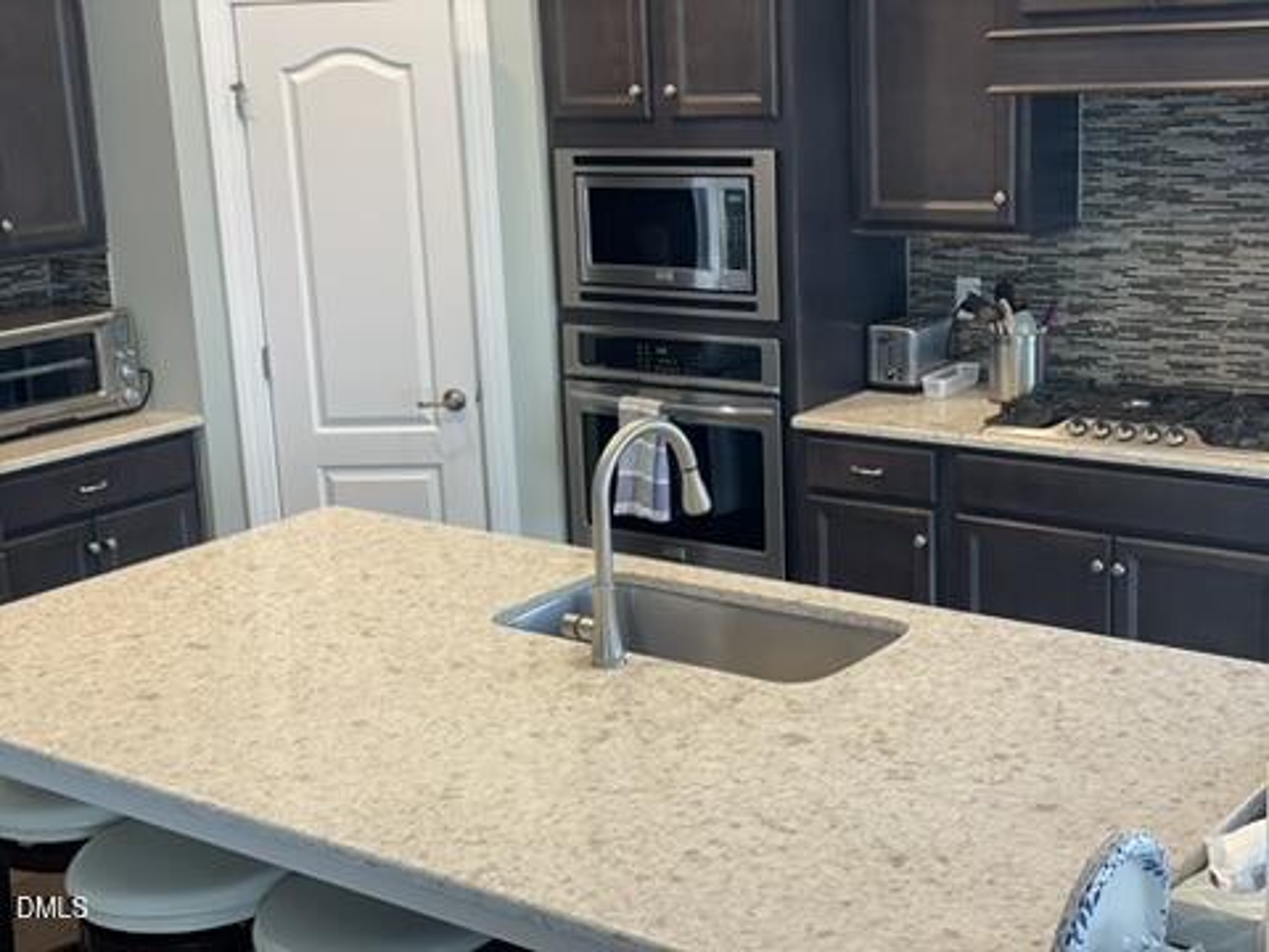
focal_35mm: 52
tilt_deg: -13.8
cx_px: 634
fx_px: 1906
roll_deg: +2.6
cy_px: 476
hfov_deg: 36.8
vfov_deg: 28.0
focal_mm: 6
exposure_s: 1/40
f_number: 2
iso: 160
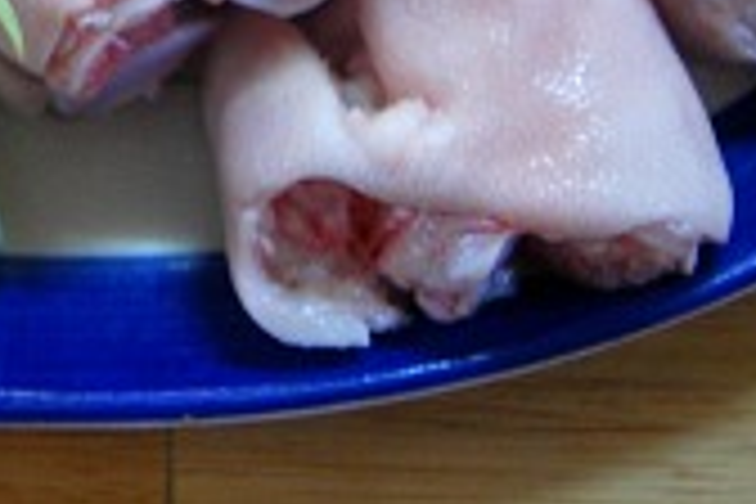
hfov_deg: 20.0
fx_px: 2058
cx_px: -54
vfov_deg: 13.3
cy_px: -207
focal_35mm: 98
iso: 800
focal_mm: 22
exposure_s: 1/15
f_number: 3.8
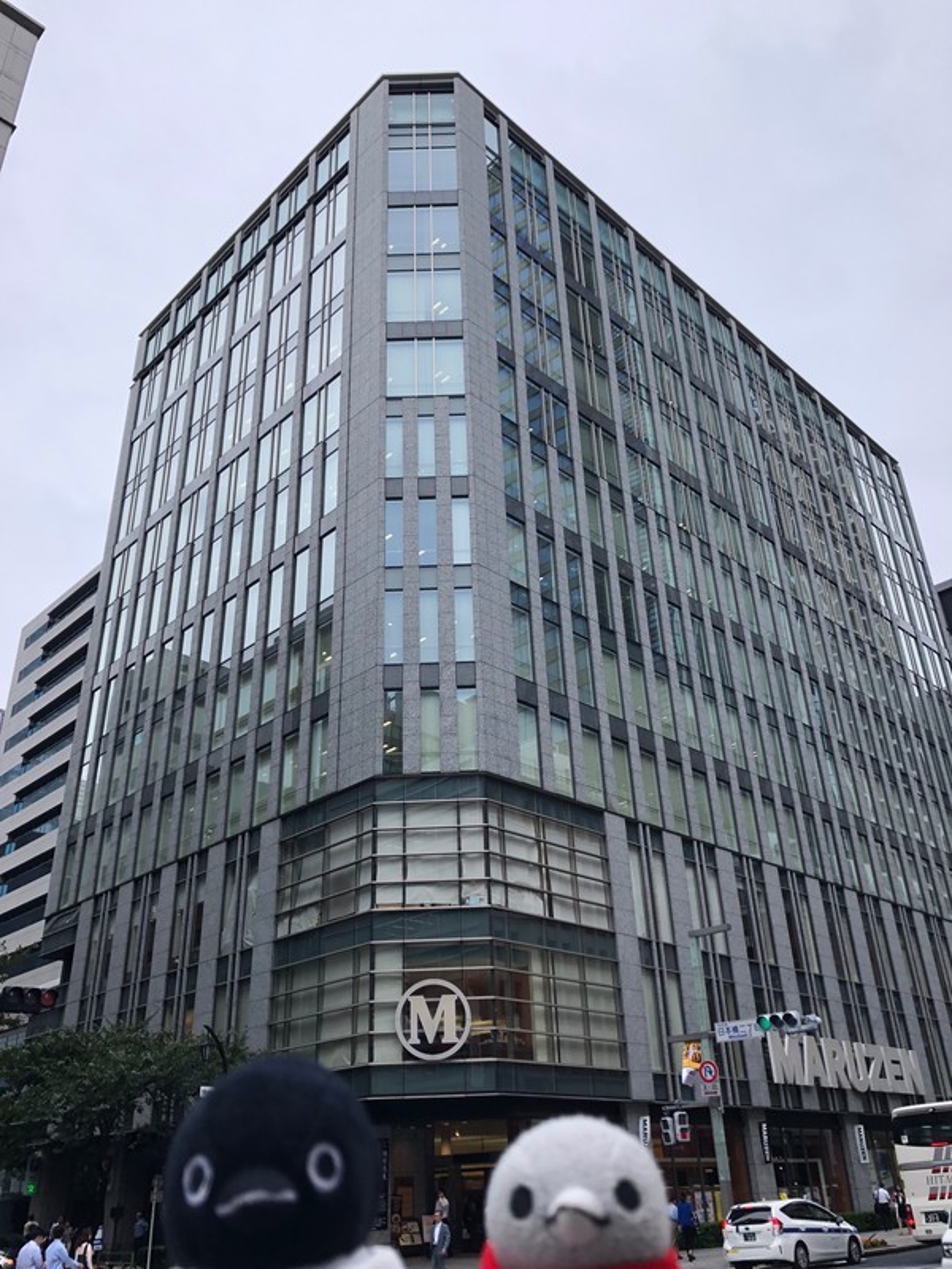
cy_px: 634
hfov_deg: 49.7
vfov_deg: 63.4
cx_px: 476
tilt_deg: +27.8
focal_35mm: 28
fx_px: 1027
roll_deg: +1.8
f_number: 1.8
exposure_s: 1/480
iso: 20
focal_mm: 3.99
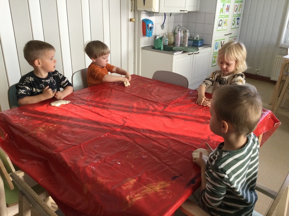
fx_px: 259
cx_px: 144
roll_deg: -1.4
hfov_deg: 58.4
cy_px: 108
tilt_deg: -23.9
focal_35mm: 31
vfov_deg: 45.4
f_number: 2.4
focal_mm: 3.3
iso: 50
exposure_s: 1/33
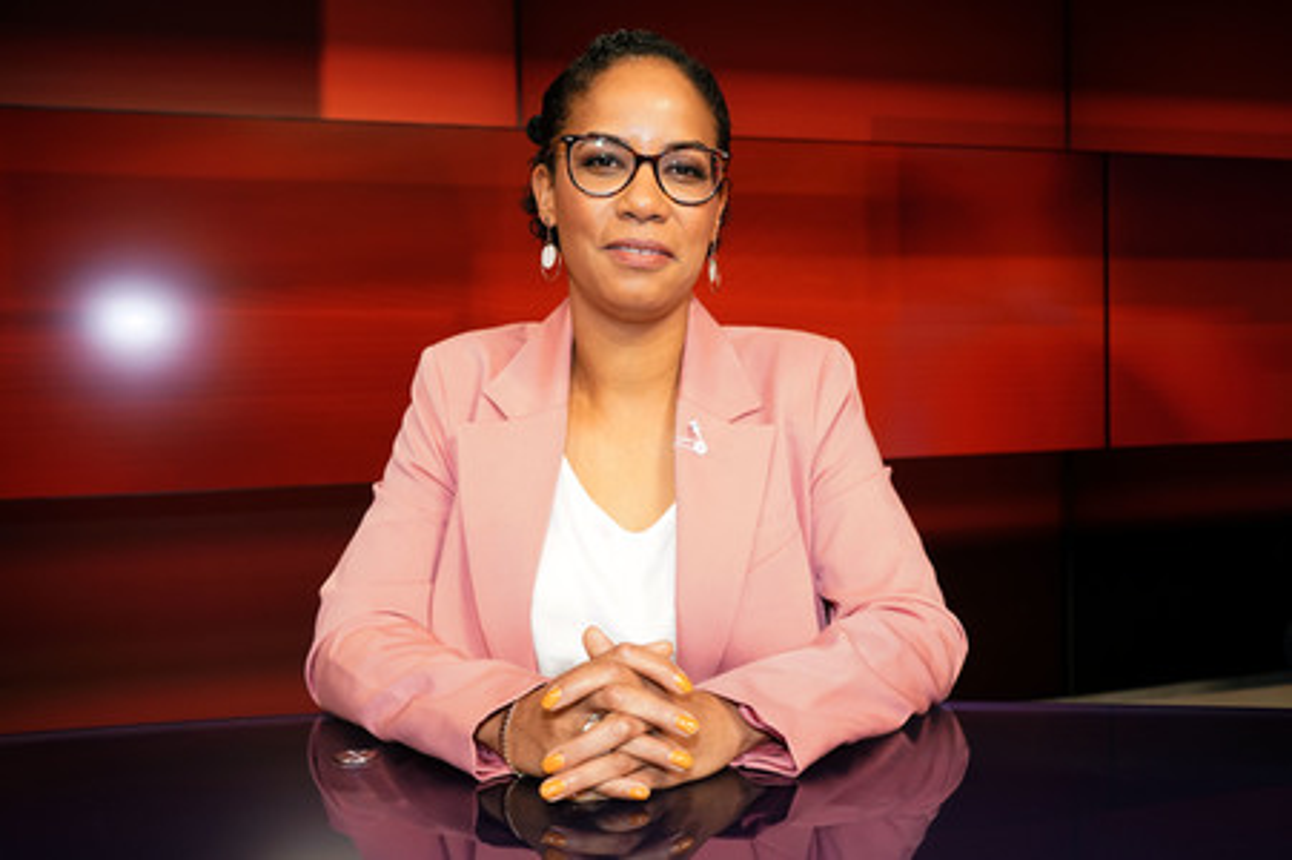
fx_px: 1112
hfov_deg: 60.3
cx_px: 646
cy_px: 430
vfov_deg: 42.3
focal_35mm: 31
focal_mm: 31
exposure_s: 1/125
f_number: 5
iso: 2000
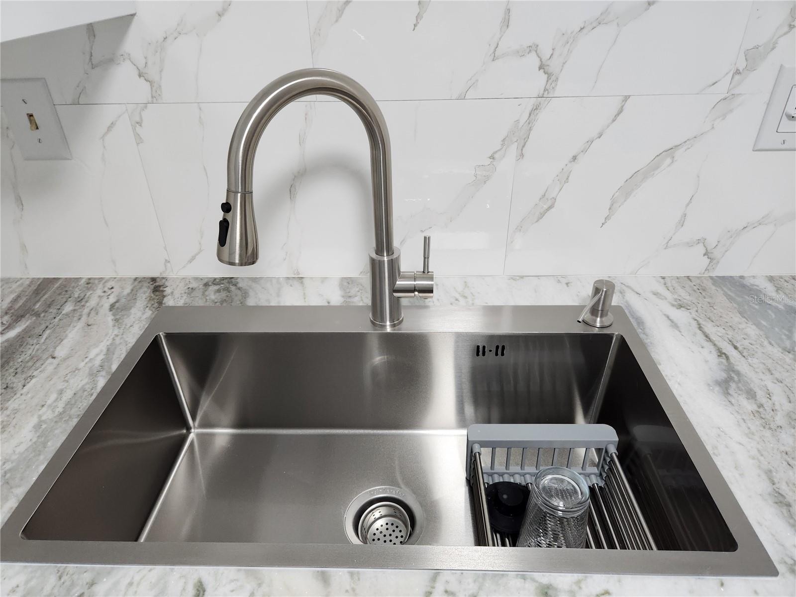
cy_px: 298
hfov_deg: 73.9
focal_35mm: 23
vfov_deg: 58.9
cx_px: 398
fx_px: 529
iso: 200
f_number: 1.8
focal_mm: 5.4
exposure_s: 1/180
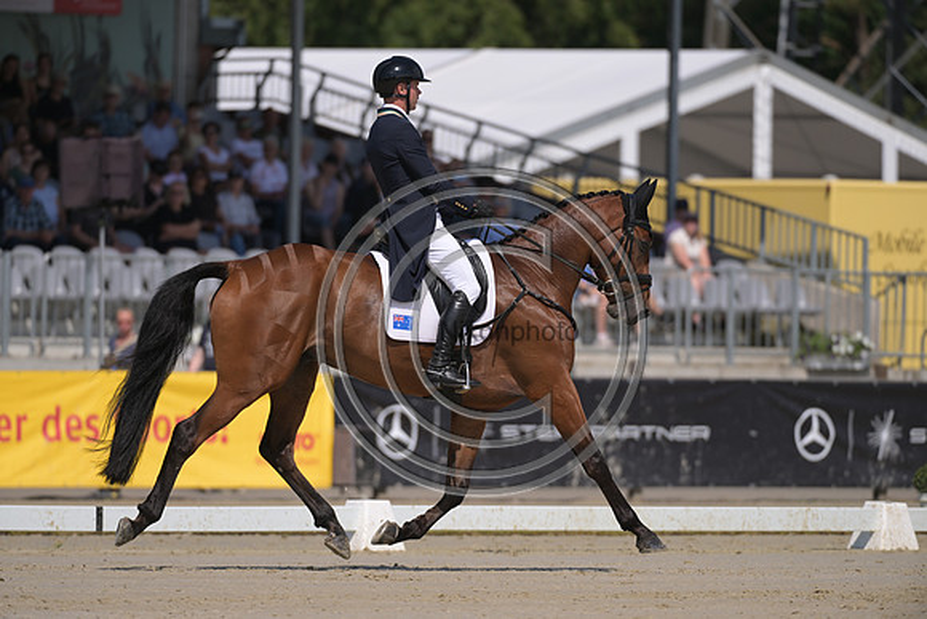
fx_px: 10302
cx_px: 464
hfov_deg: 5.2
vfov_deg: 3.4
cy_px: 310
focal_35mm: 400
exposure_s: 1/1250
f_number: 5
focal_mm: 400
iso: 140
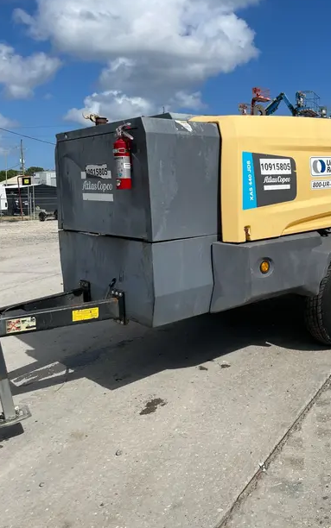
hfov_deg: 37.9
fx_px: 476
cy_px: 241
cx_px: 226
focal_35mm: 33
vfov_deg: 58.0
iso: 32
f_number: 1.6
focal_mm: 4.2
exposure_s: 1/7813
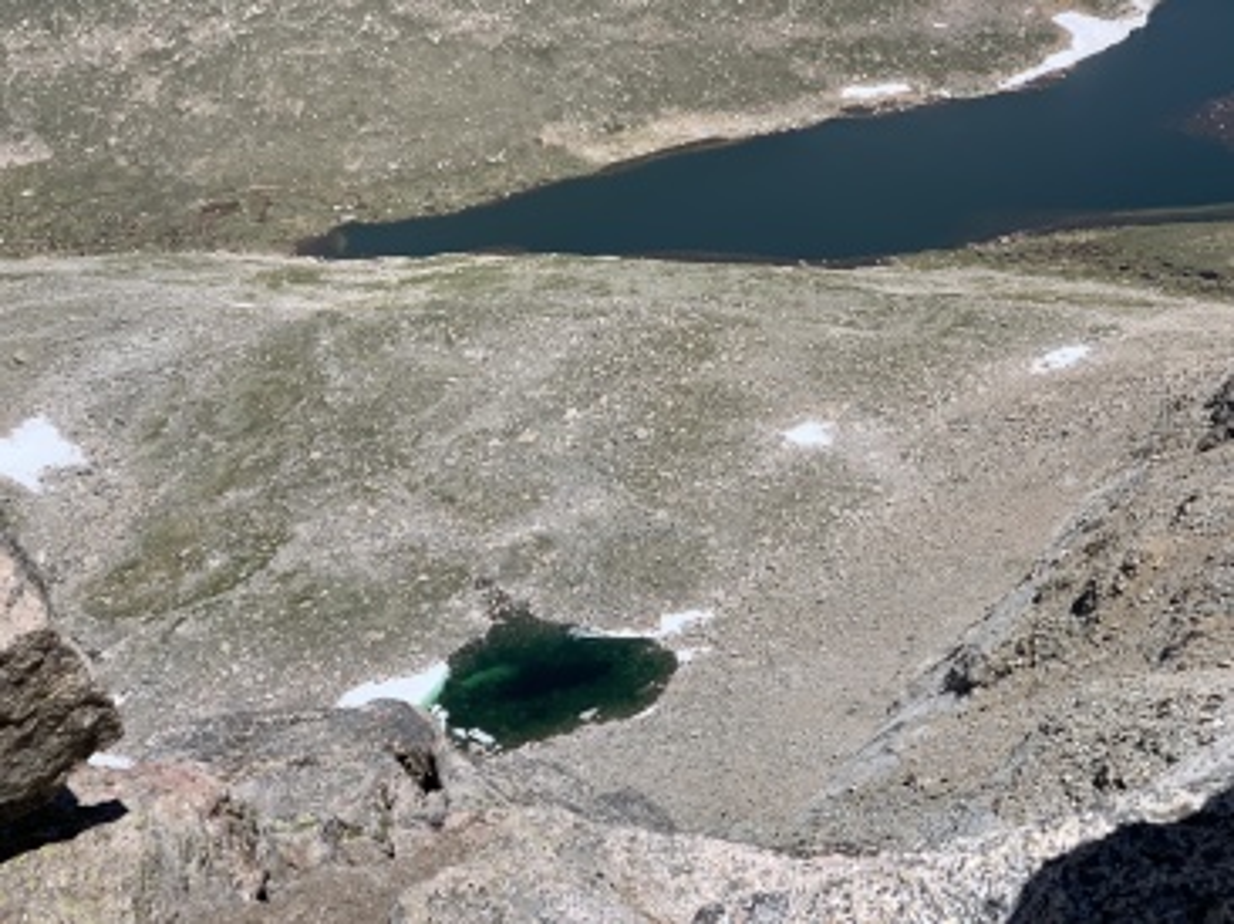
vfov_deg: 28.0
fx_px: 1852
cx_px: 617
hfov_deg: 36.8
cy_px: 462
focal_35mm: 52
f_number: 2.4
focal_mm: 6
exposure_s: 1/1546
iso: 16
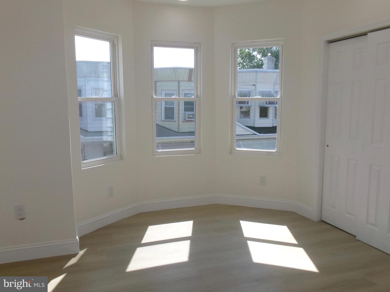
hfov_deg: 63.4
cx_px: 195
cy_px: 146
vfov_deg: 49.7
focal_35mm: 28
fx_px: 315
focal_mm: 5.1
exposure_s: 1/280
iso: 100
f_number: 3.9
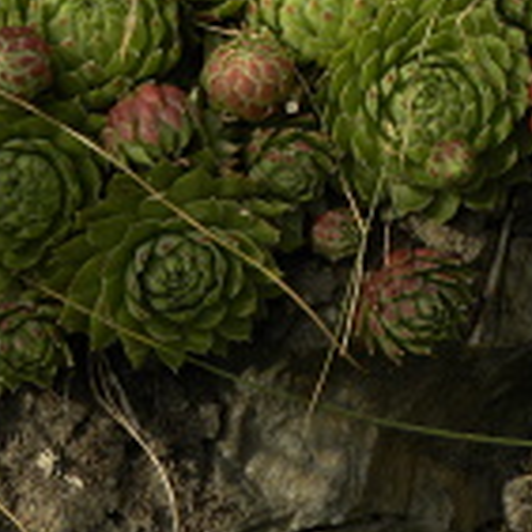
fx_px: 2399
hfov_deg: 12.6
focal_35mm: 138
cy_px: -79
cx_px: 196
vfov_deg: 12.4
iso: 64
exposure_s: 1/400
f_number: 4
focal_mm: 8.2
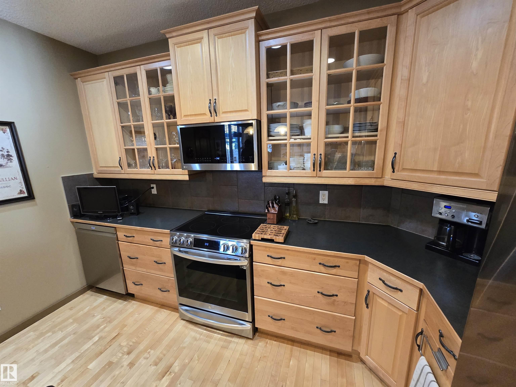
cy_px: 194
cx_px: 258
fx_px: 194
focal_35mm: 13
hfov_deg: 106.2
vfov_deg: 89.9
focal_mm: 2.2
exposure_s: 1/60
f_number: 2.2
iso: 500
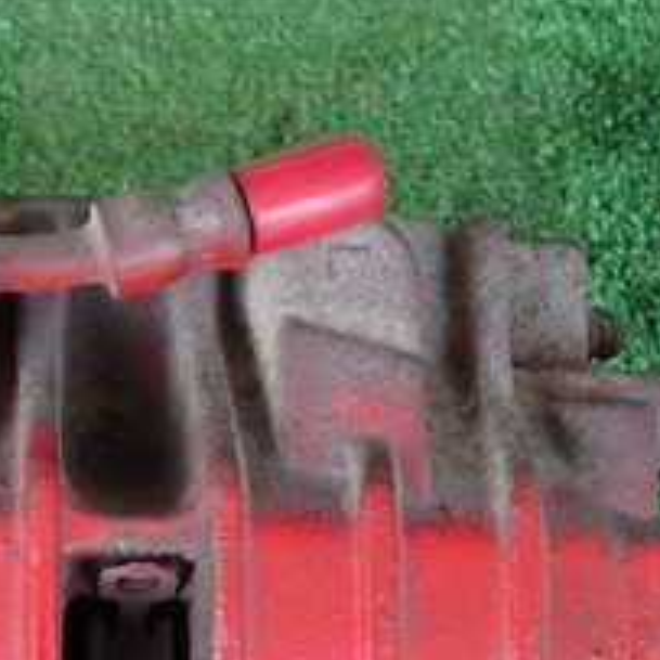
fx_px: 2308
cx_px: 59
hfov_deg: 16.1
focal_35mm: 107
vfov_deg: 15.9
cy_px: 670
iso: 125
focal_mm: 7.31
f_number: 2.8
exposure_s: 1/80
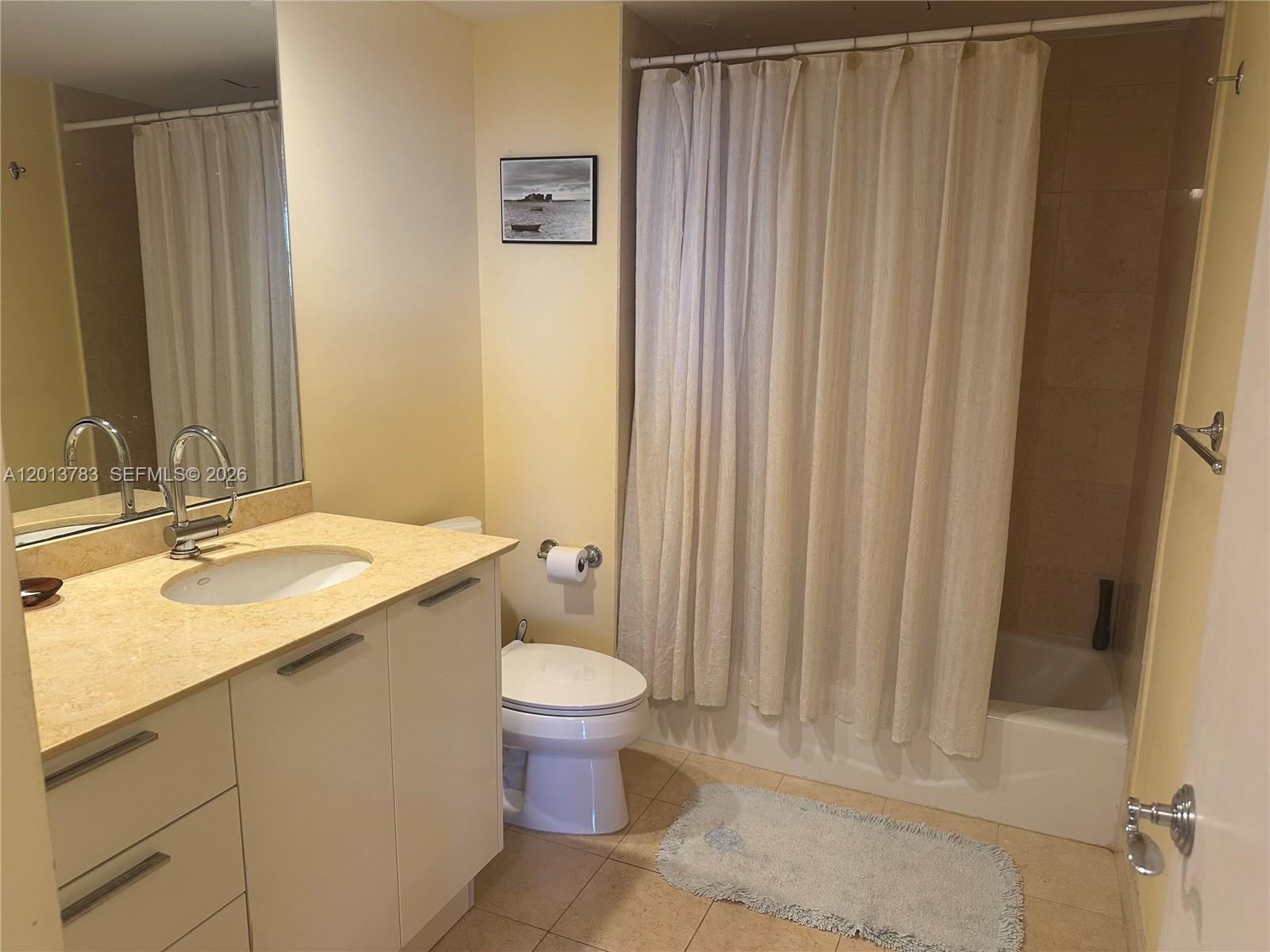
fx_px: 881
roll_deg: -0.9
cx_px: 635
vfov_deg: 56.8
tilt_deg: -11.3
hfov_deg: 71.6
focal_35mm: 24
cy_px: 476
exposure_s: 1/60
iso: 125
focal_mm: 6.86
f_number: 1.78
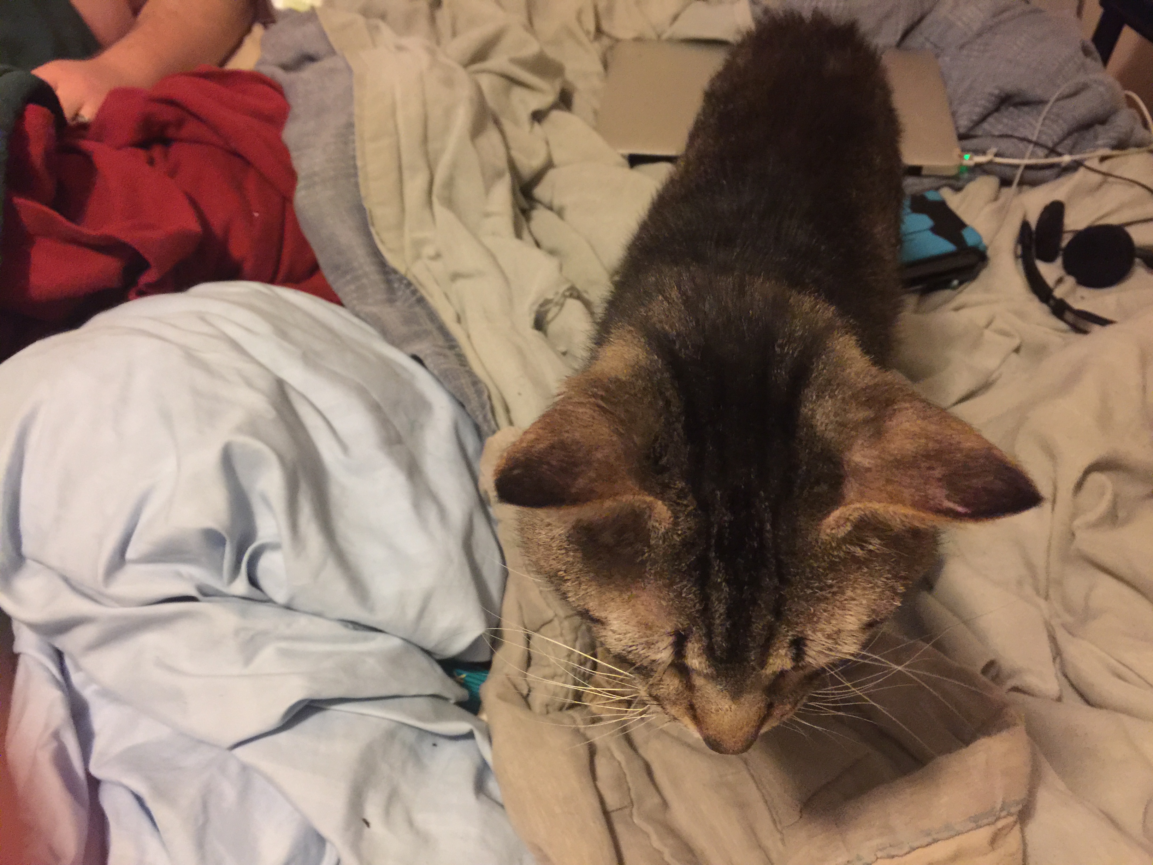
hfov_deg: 61.7
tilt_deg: -47.2
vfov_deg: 48.2
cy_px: 432
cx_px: 576
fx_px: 966
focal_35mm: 29
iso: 100
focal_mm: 4.15
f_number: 2.2
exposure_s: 1/4
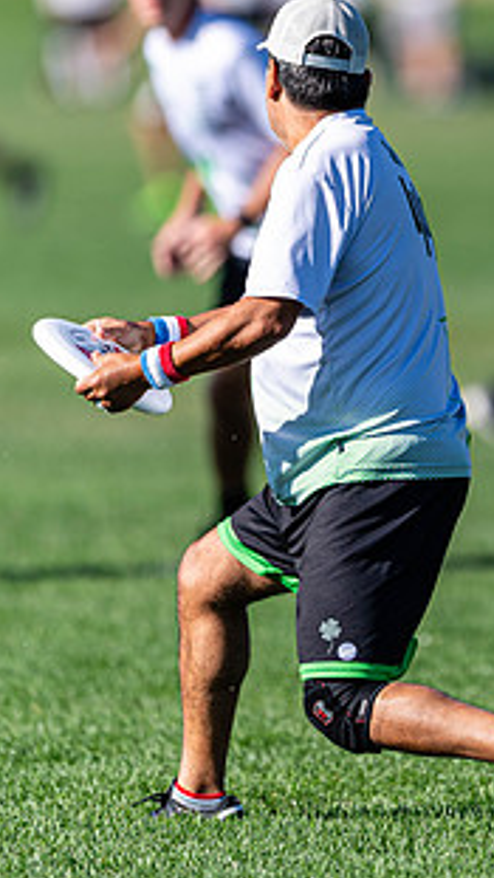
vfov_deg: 2.8
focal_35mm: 781
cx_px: 449
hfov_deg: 1.6
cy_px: 357
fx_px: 18182
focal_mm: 400
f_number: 2.8
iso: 100
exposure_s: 1/1600
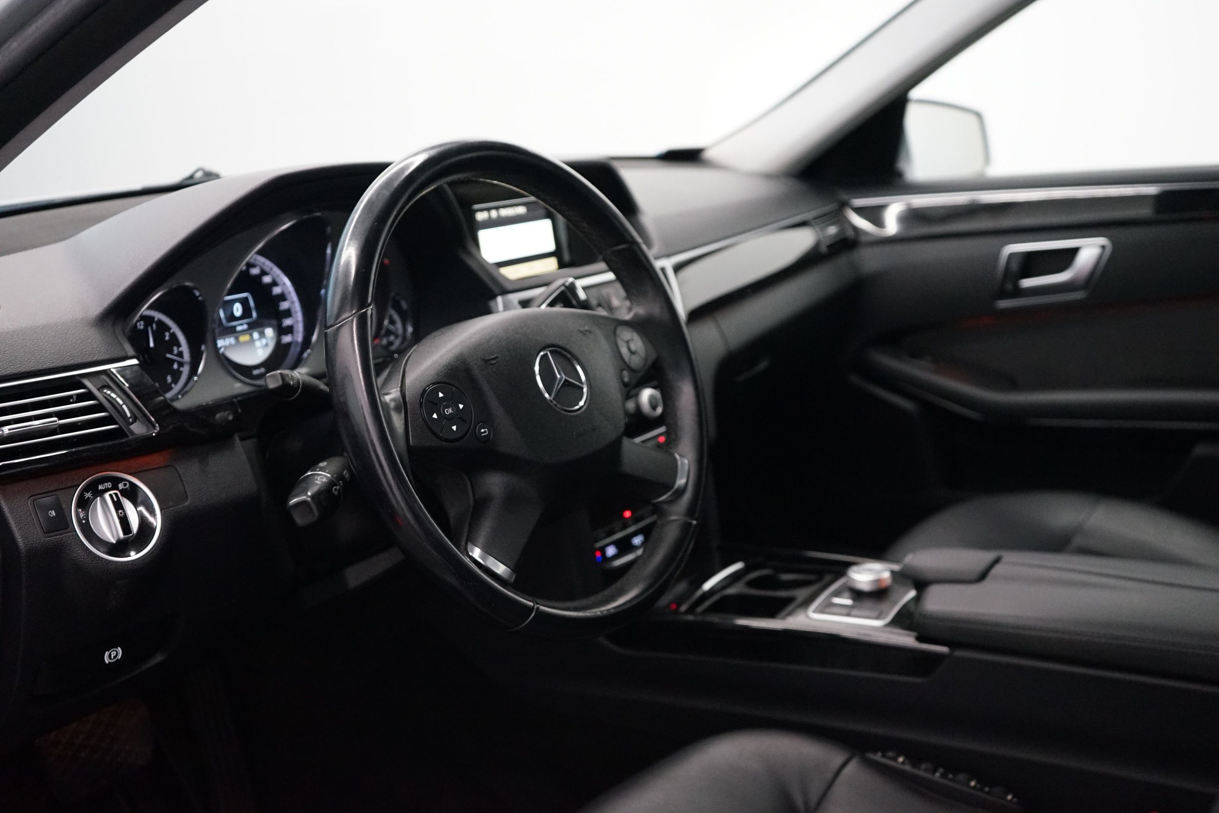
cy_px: 406
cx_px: 610
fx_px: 1287
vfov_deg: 35.1
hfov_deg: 50.7
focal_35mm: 38
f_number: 4
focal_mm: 38
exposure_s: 1/160
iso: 5000
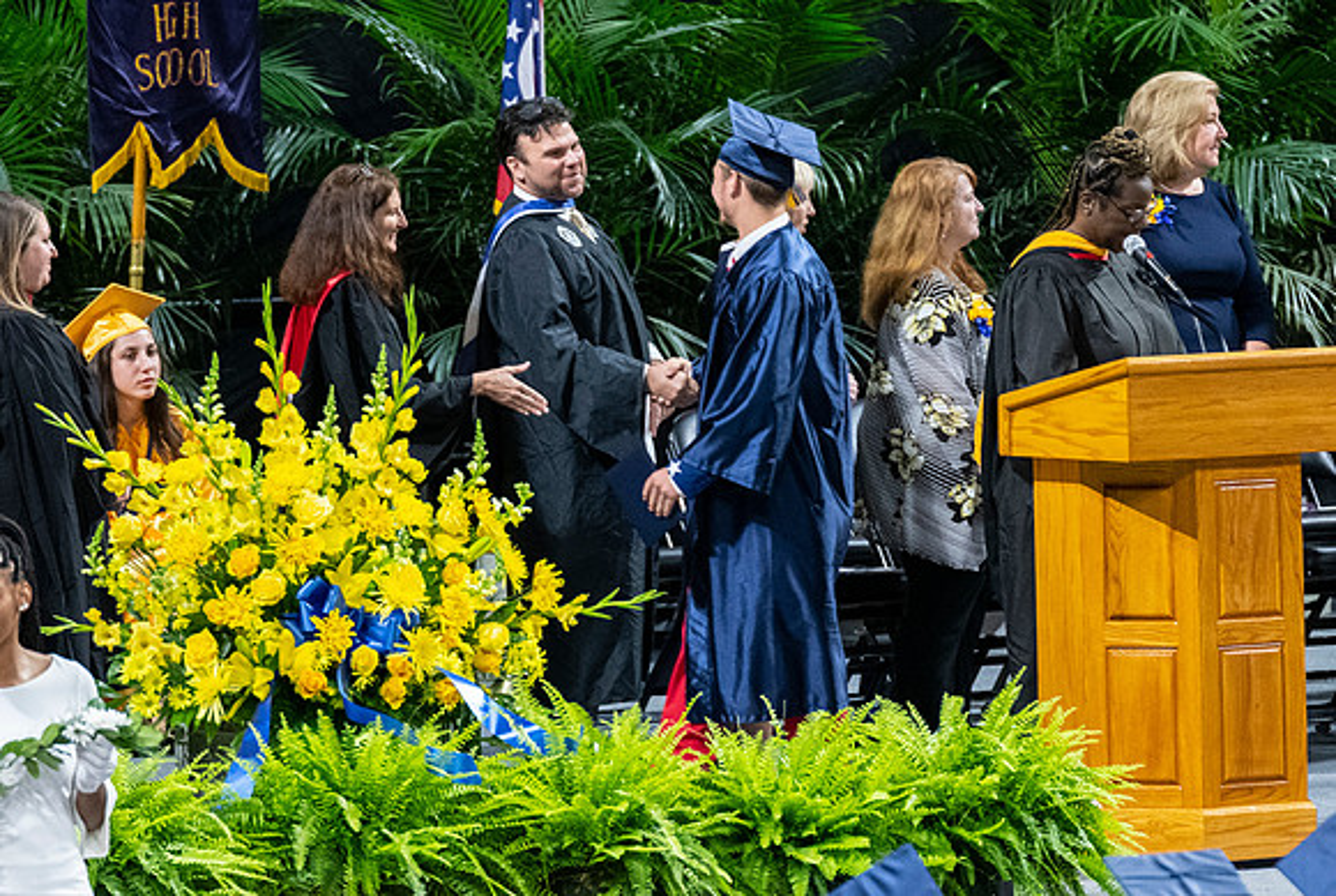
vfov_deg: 3.4
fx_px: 15018
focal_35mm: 404
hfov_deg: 5.1
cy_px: 533
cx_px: 813
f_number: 4
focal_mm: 200
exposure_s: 1/200
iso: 2000
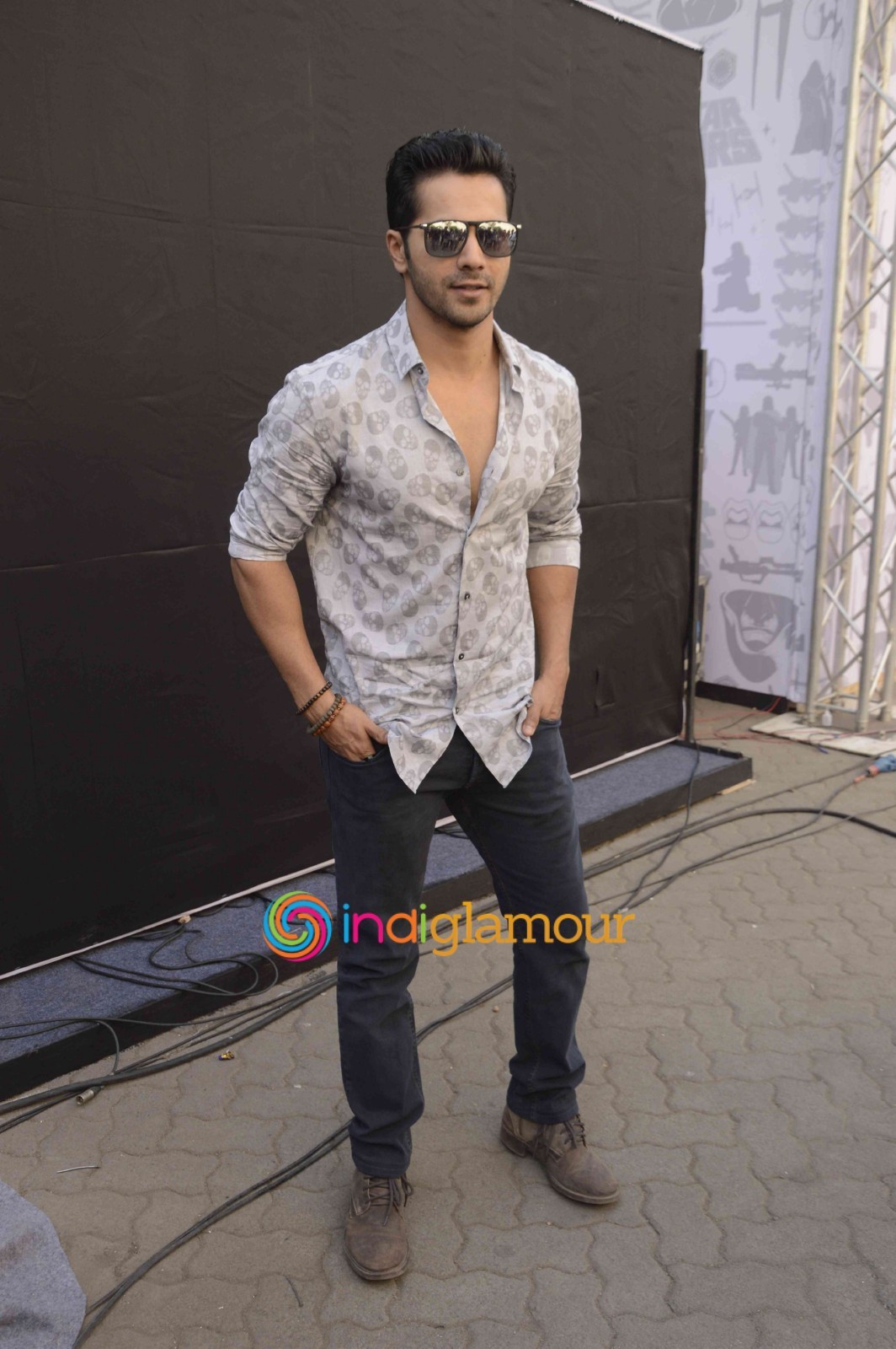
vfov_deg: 57.3
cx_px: 448
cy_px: 674
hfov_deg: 39.9
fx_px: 1234
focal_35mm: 33
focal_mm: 22
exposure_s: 1/200
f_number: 7.1
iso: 400
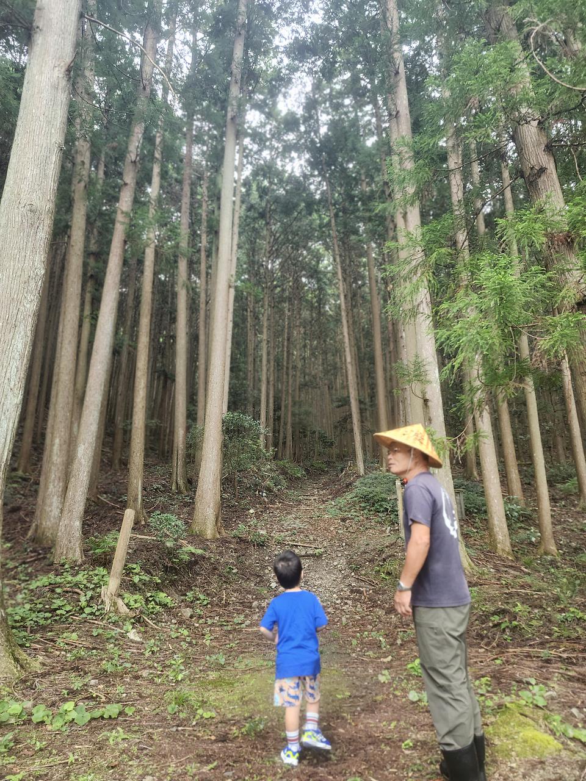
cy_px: 390
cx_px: 293
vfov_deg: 73.9
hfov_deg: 58.9
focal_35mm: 23
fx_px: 519
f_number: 1.8
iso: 250
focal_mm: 5.54
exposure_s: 1/100
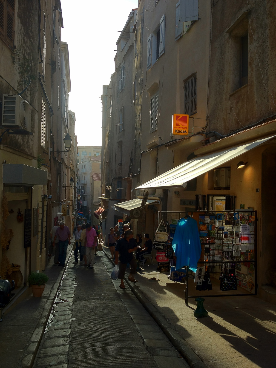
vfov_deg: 52.6
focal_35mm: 35
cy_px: 184
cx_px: 138
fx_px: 372
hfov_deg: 40.7
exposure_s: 1/280
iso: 64
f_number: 2.4
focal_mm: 4.28
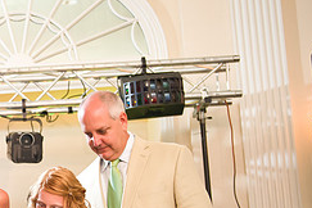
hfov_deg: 22.4
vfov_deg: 15.7
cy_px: 195
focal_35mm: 86
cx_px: -30
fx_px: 745
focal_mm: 36
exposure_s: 1/125
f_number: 3.2
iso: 1600
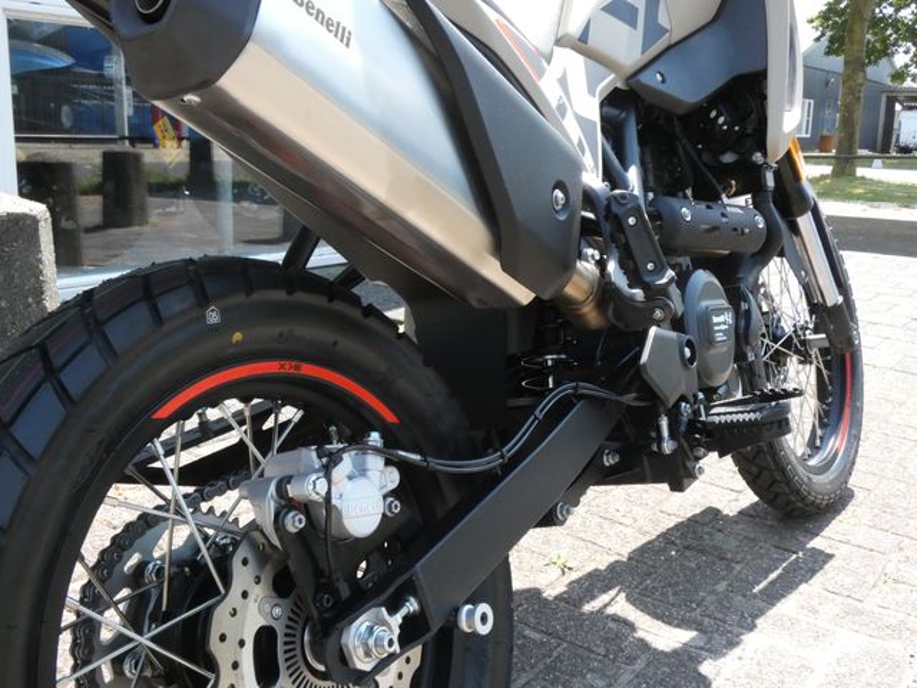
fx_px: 1007
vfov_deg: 37.7
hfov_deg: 49.0
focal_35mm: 38
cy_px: 344
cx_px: 458
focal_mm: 6.8
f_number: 5
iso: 800
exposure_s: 1/800
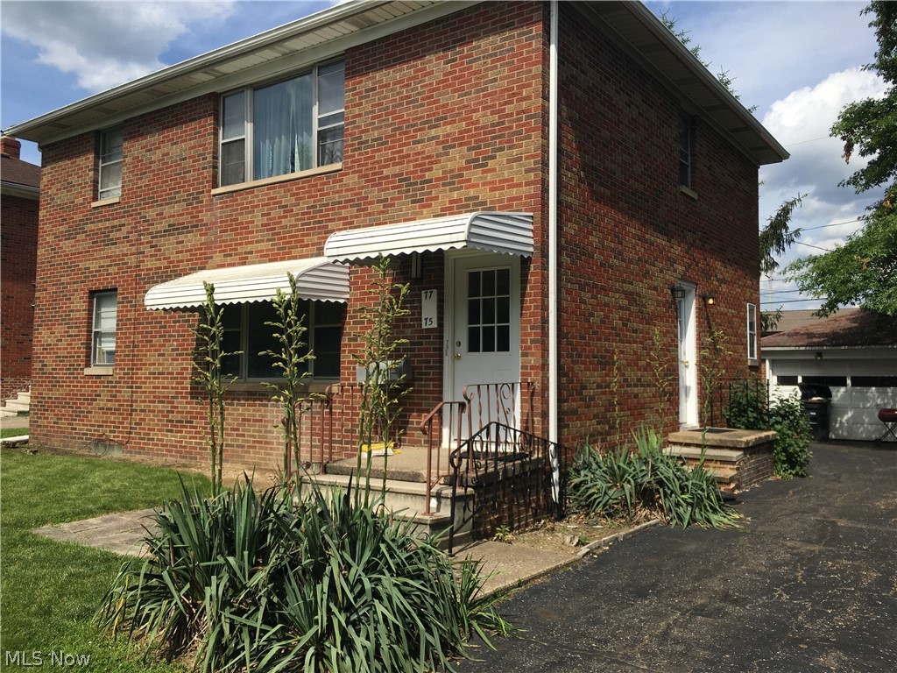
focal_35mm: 29
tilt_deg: +2.7
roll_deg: -1.0
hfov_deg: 61.7
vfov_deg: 48.2
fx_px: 751
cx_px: 448
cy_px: 336
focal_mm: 4.15
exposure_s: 1/1538
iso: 25
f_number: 2.2
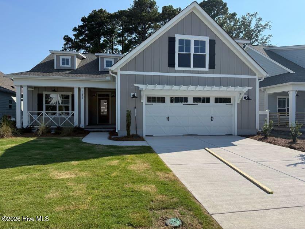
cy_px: 114
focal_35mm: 24
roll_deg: -1.2
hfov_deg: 71.6
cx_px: 152
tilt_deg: +1.7
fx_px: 211
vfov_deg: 56.8
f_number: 1.78
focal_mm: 6.76
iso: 100
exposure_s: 1/6173
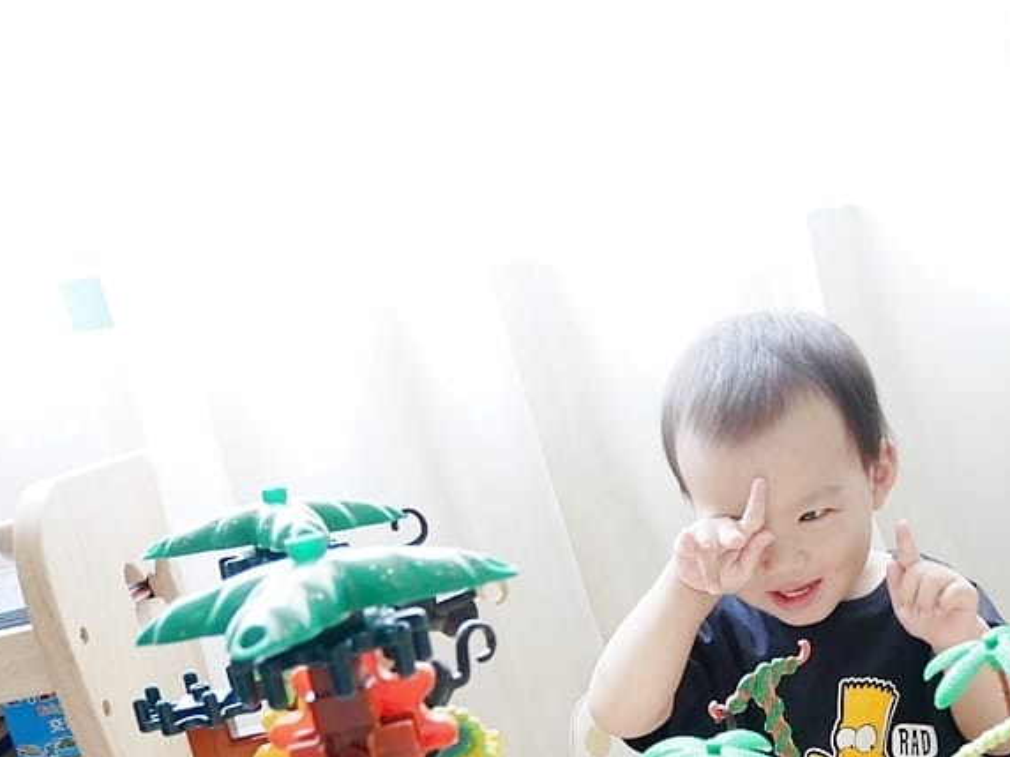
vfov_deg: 33.4
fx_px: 1225
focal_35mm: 42
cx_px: 758
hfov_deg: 43.4
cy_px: 603
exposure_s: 1/60
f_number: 3.5
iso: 1000
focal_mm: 12
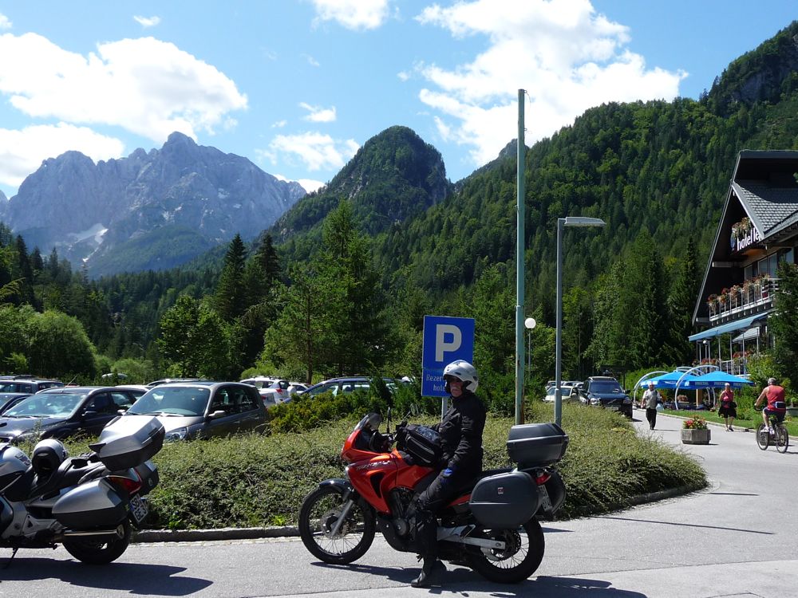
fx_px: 945
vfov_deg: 35.1
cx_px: 399
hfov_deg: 45.8
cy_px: 299
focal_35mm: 41
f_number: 3.4
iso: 100
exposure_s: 1/800
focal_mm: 5
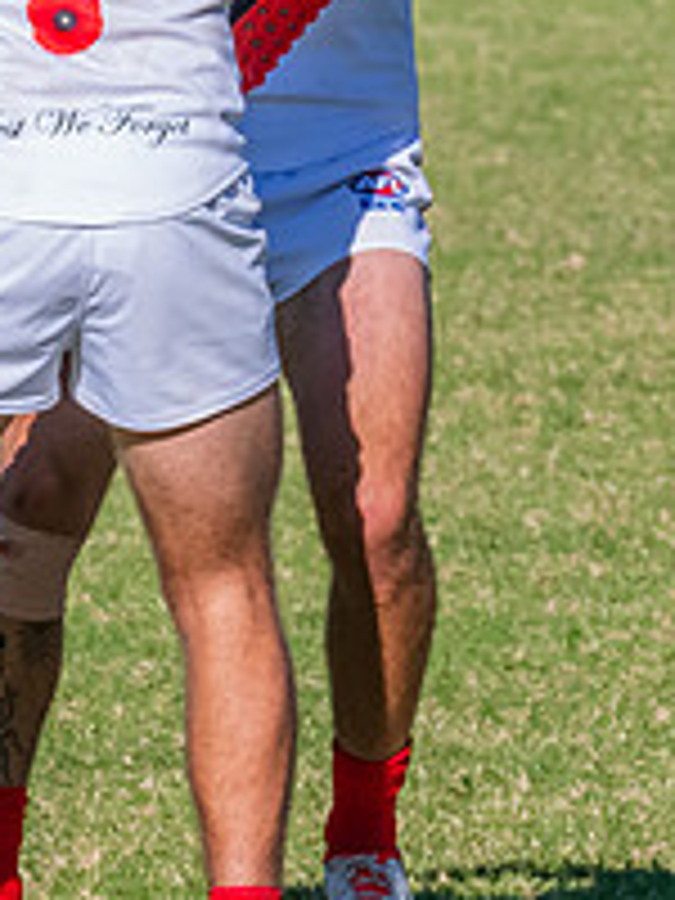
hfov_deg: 1.0
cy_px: 56
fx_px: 37543
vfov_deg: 1.4
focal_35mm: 1444
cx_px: 10
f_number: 16
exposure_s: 1/1600
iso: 1600
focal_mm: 320
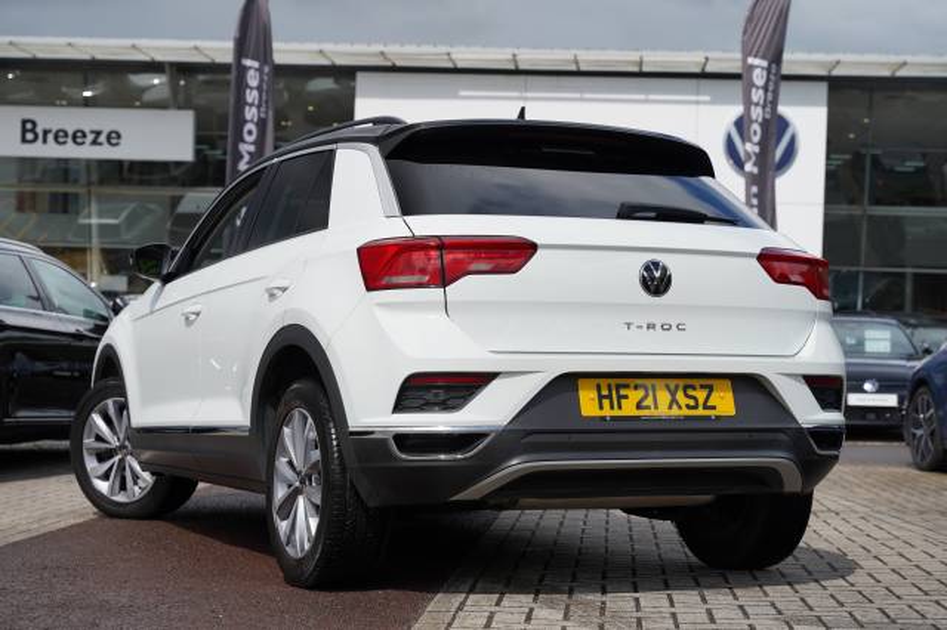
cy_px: 315
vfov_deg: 21.7
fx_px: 1643
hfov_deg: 32.1
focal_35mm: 62
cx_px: 474
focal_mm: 62.5
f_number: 4.5
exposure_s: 1/640
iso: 100
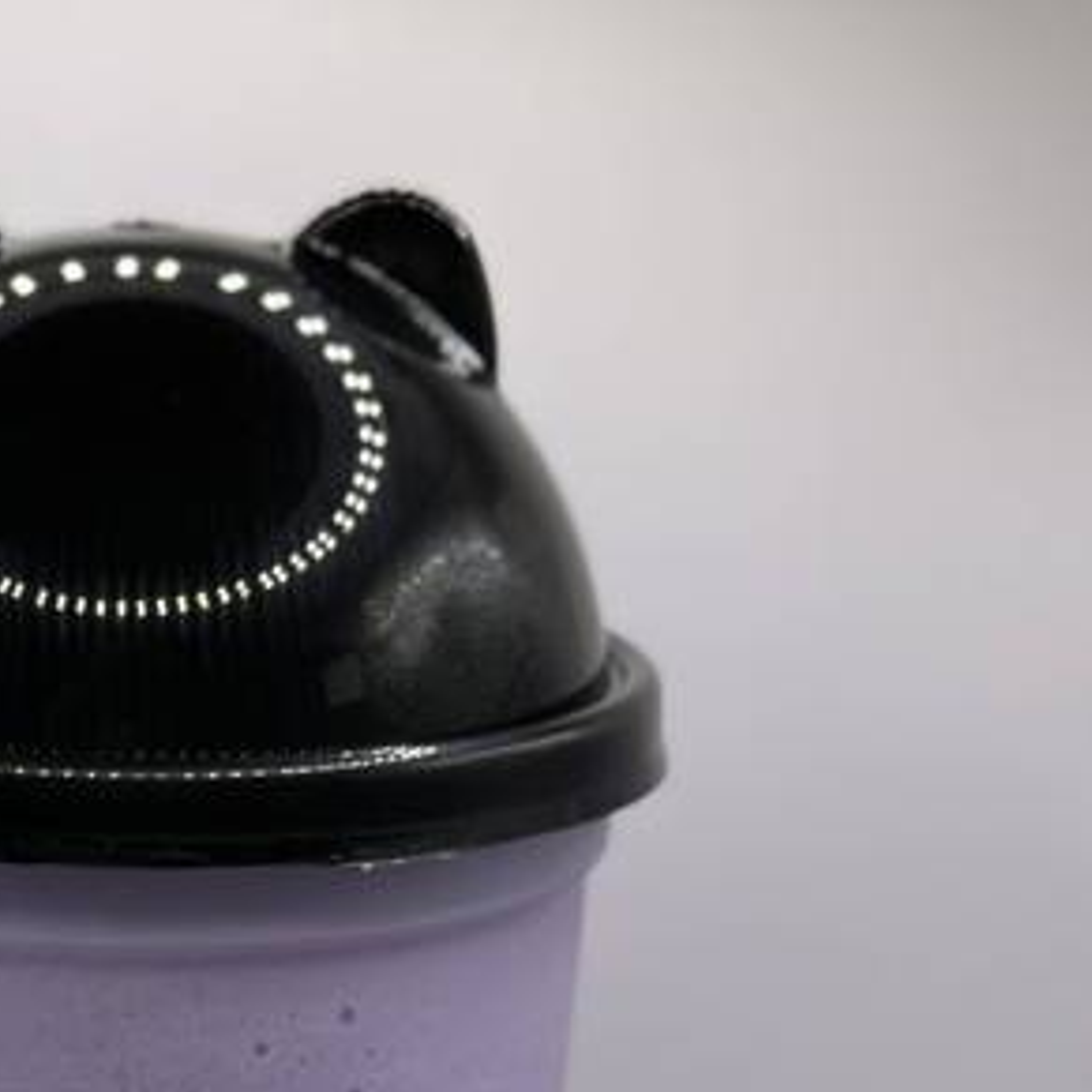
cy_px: 1308
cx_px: 161
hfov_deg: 16.1
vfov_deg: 15.7
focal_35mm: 107
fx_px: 3819
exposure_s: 1/935
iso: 80
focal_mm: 6.86
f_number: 1.78
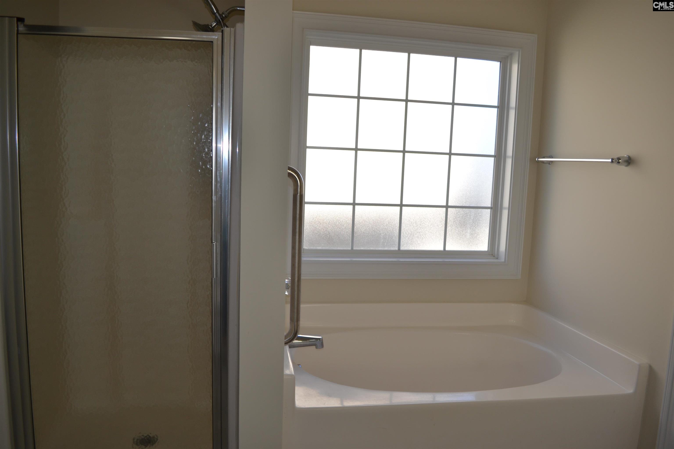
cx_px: 337
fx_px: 505
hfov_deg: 67.4
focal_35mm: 27
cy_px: 224
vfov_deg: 47.9
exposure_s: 1/200
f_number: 4
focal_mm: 18
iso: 100
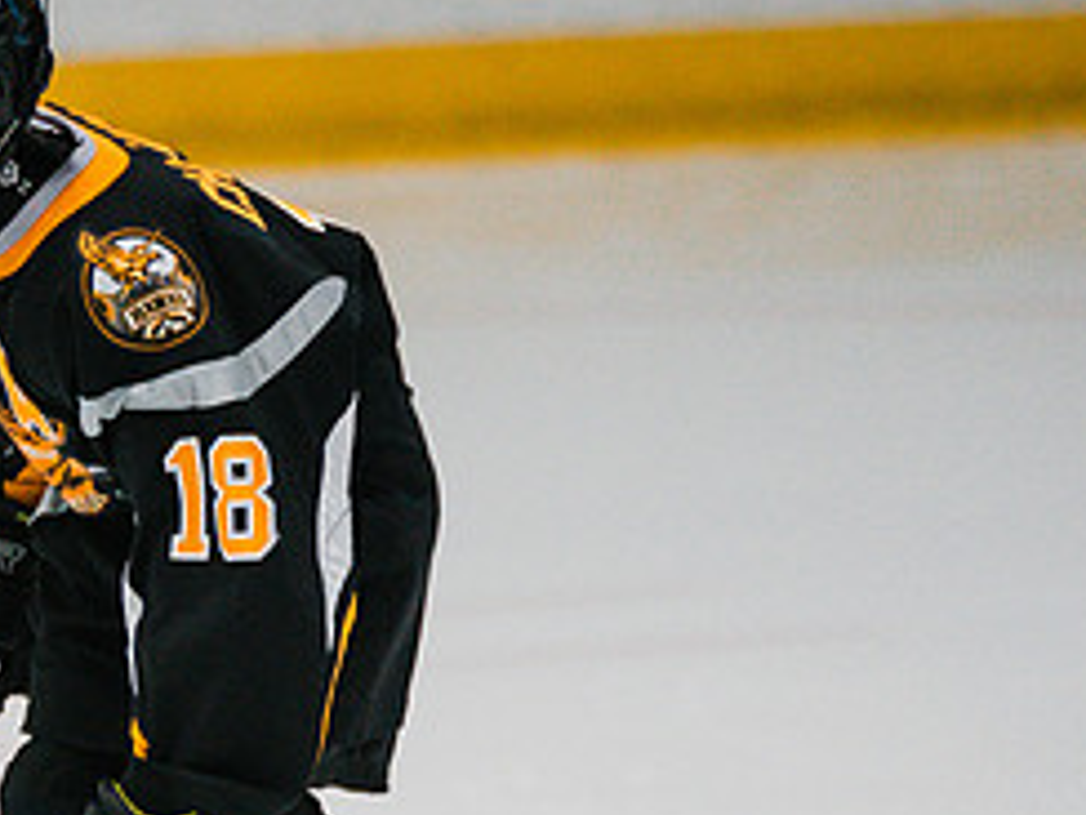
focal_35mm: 616
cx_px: -120
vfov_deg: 2.4
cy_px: 971
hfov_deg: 3.2
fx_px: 19326
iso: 3200
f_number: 3.2
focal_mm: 221
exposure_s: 1/1600
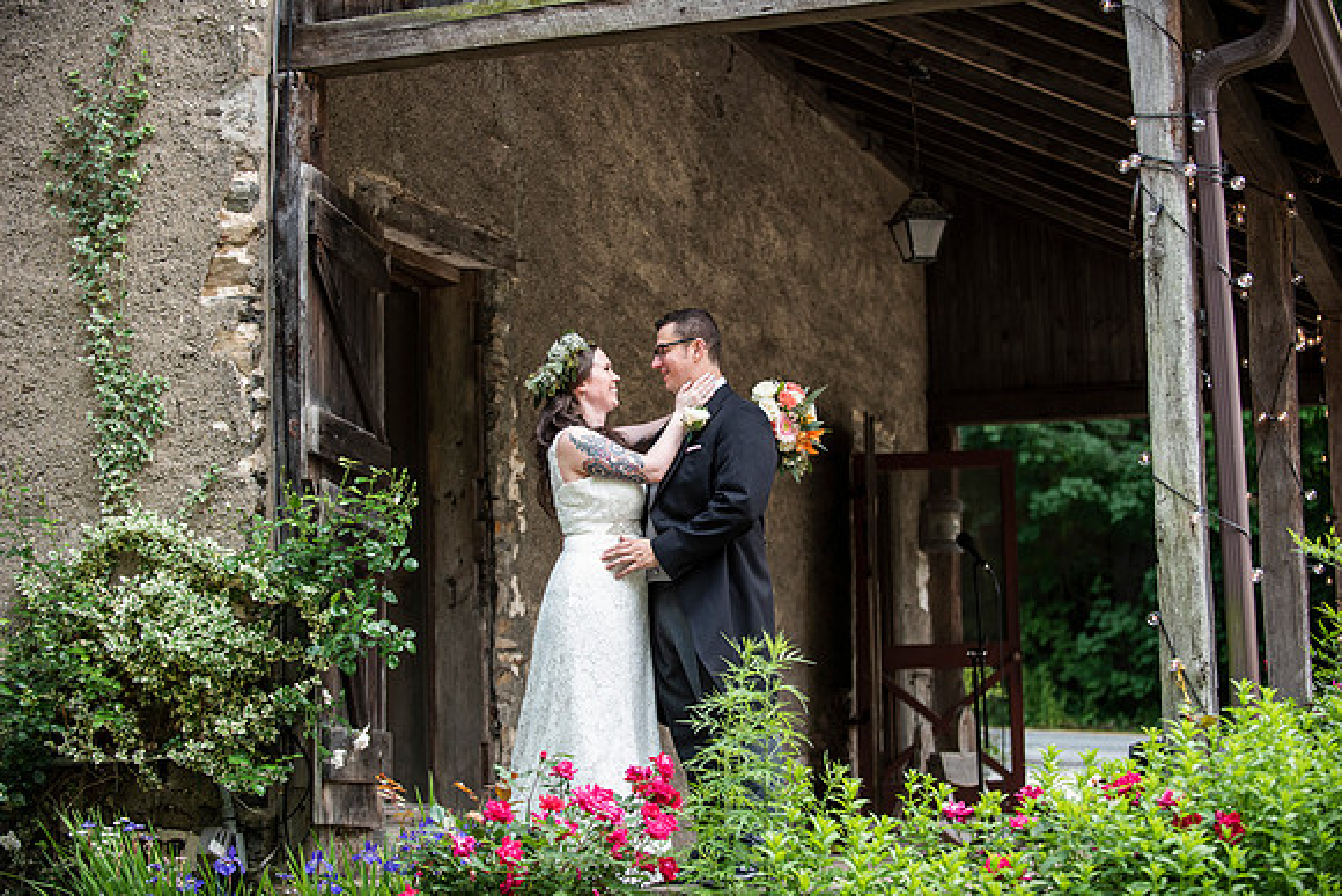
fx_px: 2796
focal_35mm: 75
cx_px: 671
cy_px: 448
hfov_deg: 27.0
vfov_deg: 18.2
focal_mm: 75
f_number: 2.8
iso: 640
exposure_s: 1/1600
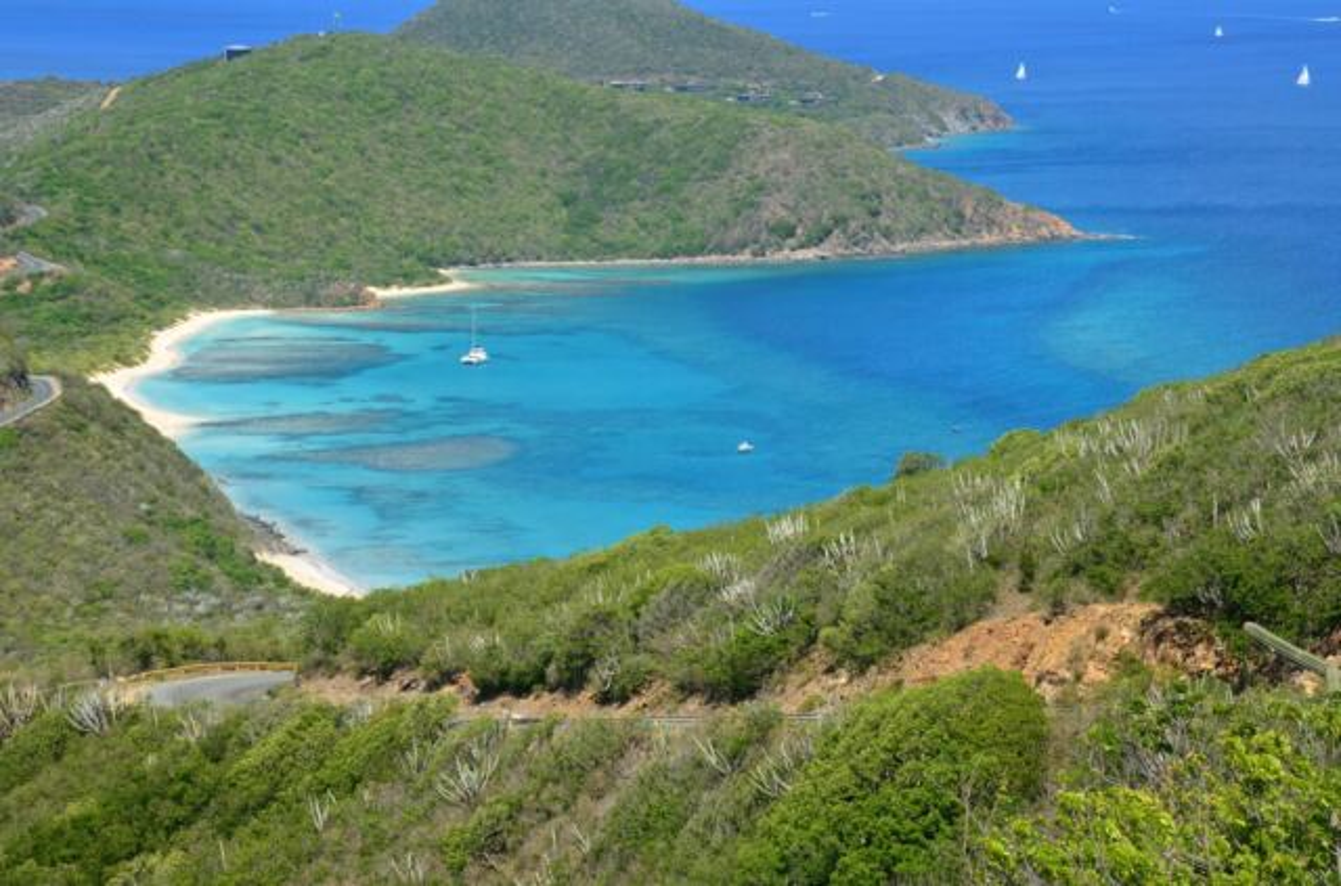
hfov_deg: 22.0
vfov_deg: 14.6
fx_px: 3455
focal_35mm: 93
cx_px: 670
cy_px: 443
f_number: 16
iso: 200
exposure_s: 1/125
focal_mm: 62
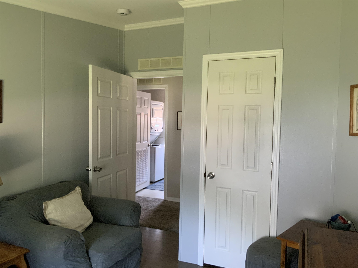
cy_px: 134
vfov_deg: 48.2
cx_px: 179
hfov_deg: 61.7
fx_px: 300
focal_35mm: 29
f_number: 1.8
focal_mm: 3
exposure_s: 1/60
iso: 250
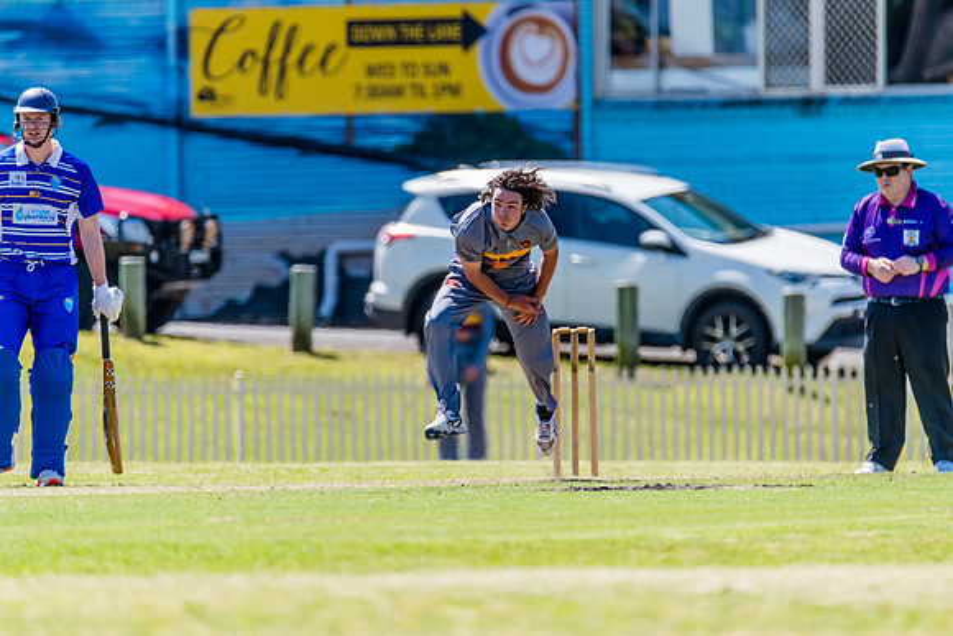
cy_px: 318
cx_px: 476
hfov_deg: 3.3
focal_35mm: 618
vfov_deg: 2.2
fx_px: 16375
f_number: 6.3
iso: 640
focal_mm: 600
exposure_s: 1/2000
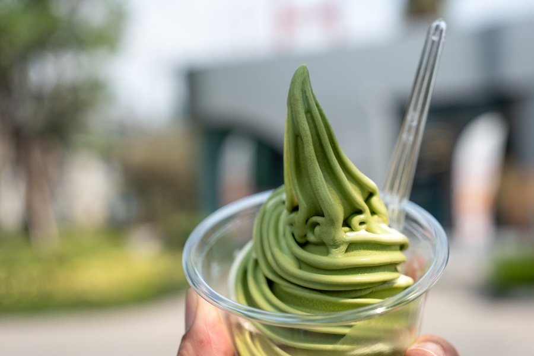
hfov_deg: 48.5
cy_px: 178
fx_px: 593
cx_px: 267
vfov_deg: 33.4
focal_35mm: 40
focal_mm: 40
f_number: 4
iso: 125
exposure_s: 1/1000
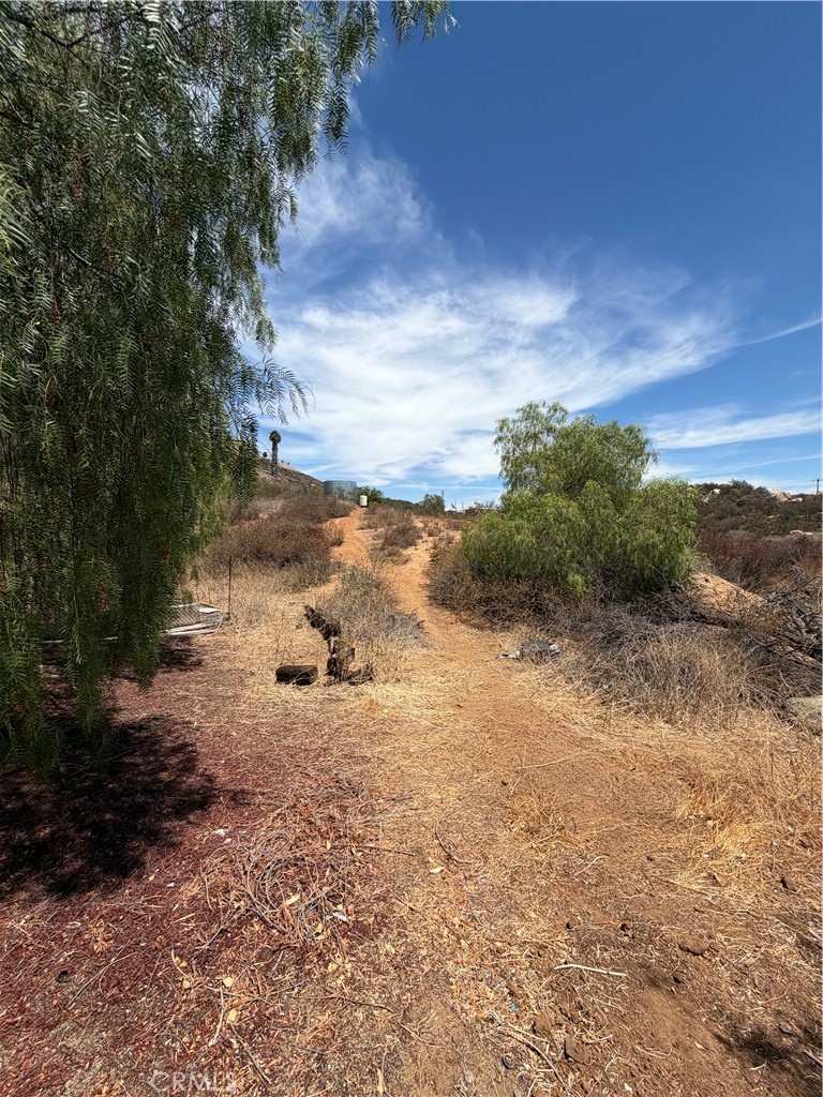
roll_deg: +0.5
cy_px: 548
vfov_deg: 102.1
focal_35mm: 14
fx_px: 444
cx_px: 412
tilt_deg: -0.3
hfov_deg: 85.7
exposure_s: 1/970
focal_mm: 2.22
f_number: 2.2
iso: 20
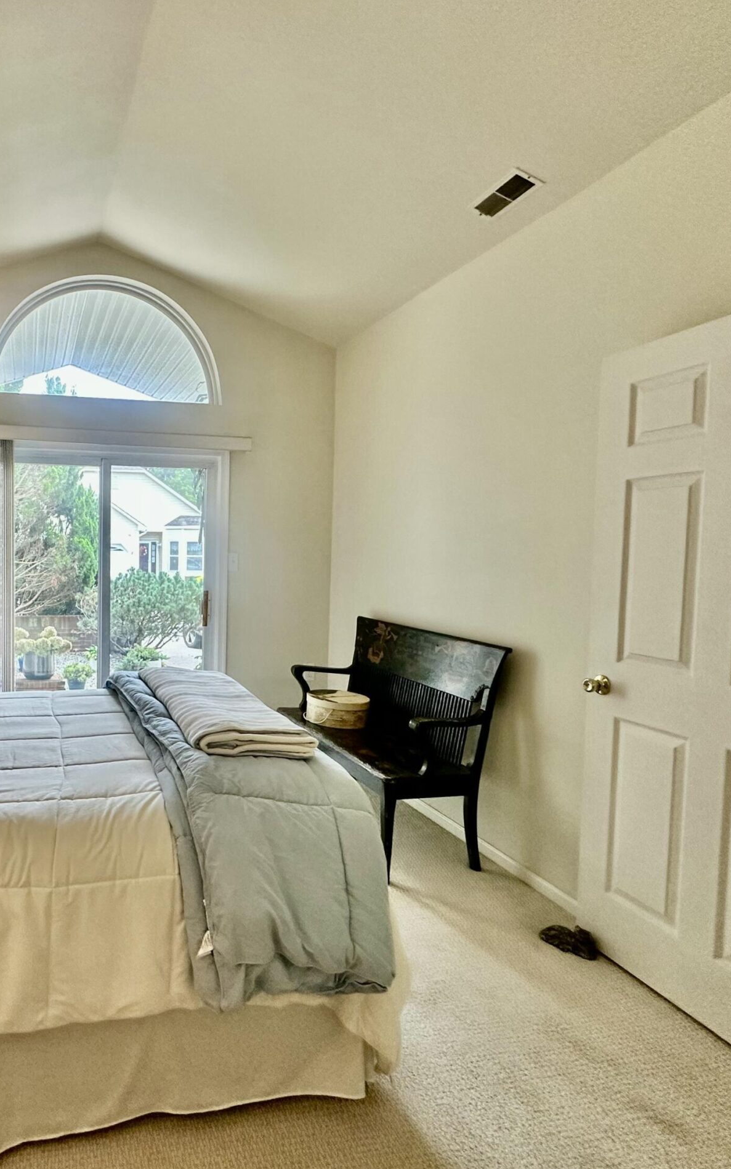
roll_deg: -0.9
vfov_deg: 85.1
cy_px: 583
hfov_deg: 55.4
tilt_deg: -3.0
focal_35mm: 20
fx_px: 638
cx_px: 145
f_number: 2.2
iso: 250
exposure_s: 1/120
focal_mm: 2.22
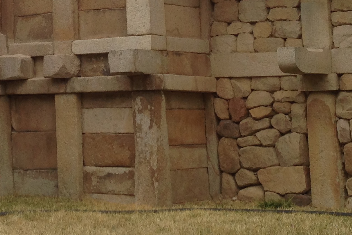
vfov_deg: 12.2
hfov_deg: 18.1
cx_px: -4
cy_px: -35
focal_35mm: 110
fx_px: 1076
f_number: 2.4
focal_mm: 4.12
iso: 50
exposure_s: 1/616
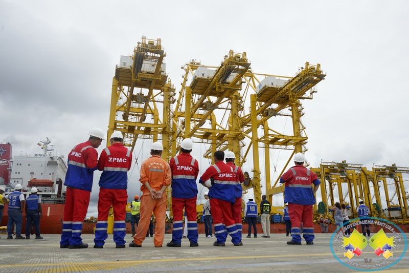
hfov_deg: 65.5
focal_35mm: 28
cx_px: 204
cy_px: 136
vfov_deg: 46.4
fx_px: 318
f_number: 8
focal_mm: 28
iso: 200
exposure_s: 1/500
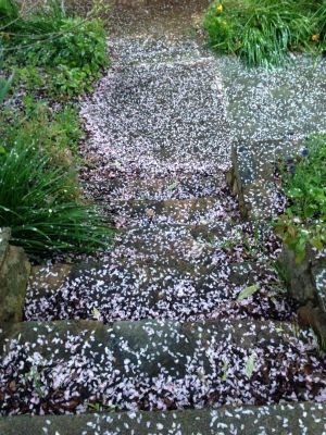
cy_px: 218
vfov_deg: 55.4
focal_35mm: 33
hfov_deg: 42.9
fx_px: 414
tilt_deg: -53.1
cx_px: 163
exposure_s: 1/20
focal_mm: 4.12
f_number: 2.4
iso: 250
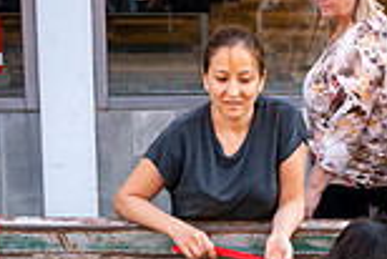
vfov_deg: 8.7
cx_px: 420
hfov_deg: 12.9
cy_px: 310
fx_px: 1679
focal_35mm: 156
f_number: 3.5
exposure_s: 1/1000
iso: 640
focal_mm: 32
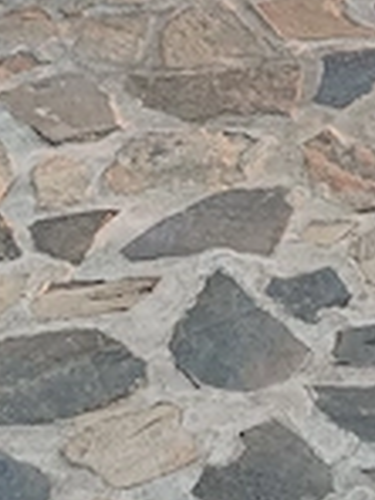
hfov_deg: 10.1
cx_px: 318
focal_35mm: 146
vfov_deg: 12.5
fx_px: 2109
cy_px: -368
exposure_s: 1/100
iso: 203
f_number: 1.9
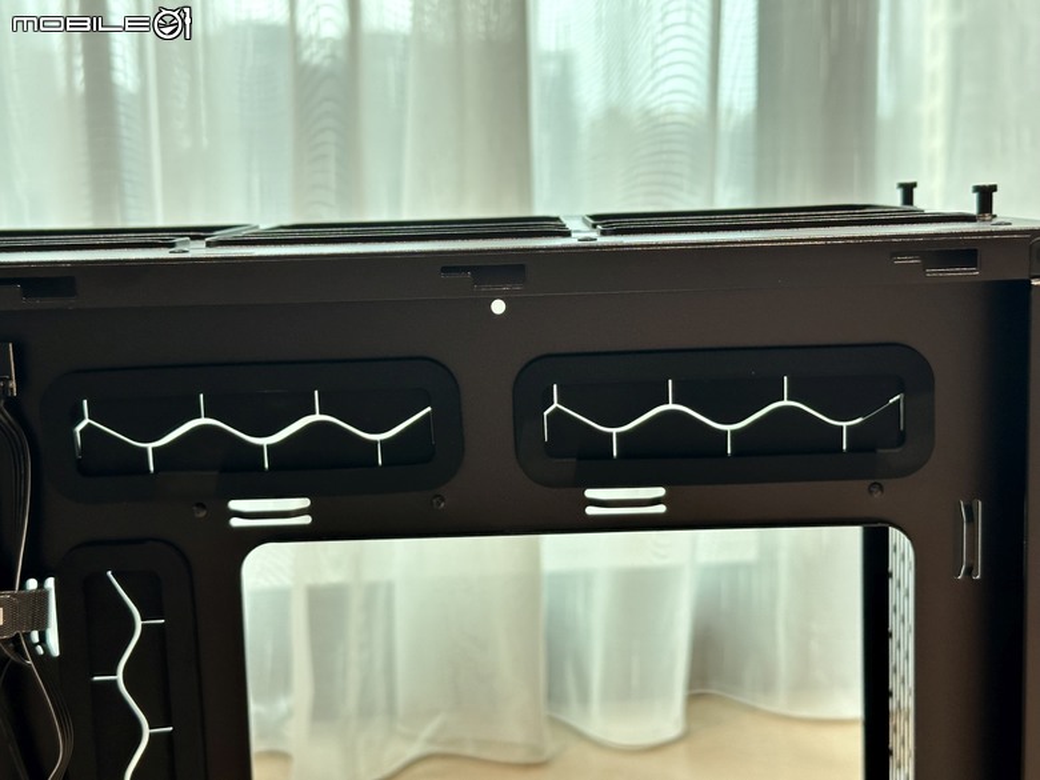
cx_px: 520
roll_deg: +1.4
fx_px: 1442
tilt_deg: -8.2
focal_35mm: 48
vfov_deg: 30.3
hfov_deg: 39.7
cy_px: 390
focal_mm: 6.86
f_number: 1.78
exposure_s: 1/60
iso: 160
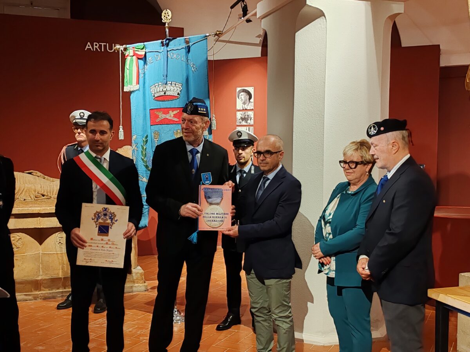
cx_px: 235
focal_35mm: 42
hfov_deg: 44.8
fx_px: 570
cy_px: 176
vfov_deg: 34.3
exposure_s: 1/50
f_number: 1.9
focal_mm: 6.12
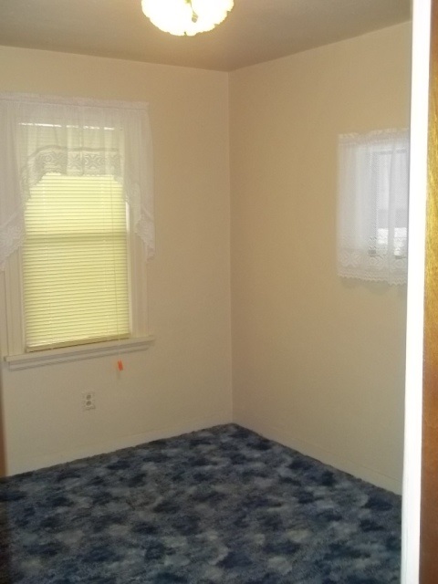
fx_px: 658
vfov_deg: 47.9
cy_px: 292
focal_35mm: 39
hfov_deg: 36.8
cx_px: 219
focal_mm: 7.1
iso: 250
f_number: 3.2
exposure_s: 1/40
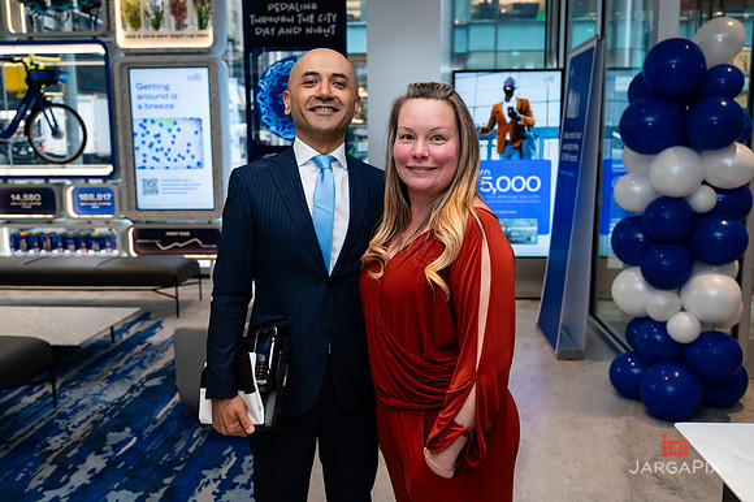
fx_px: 702
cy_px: 239
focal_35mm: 34
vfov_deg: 39.3
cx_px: 375
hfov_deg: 56.5
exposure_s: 1/160
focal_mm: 31.5
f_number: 4
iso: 400
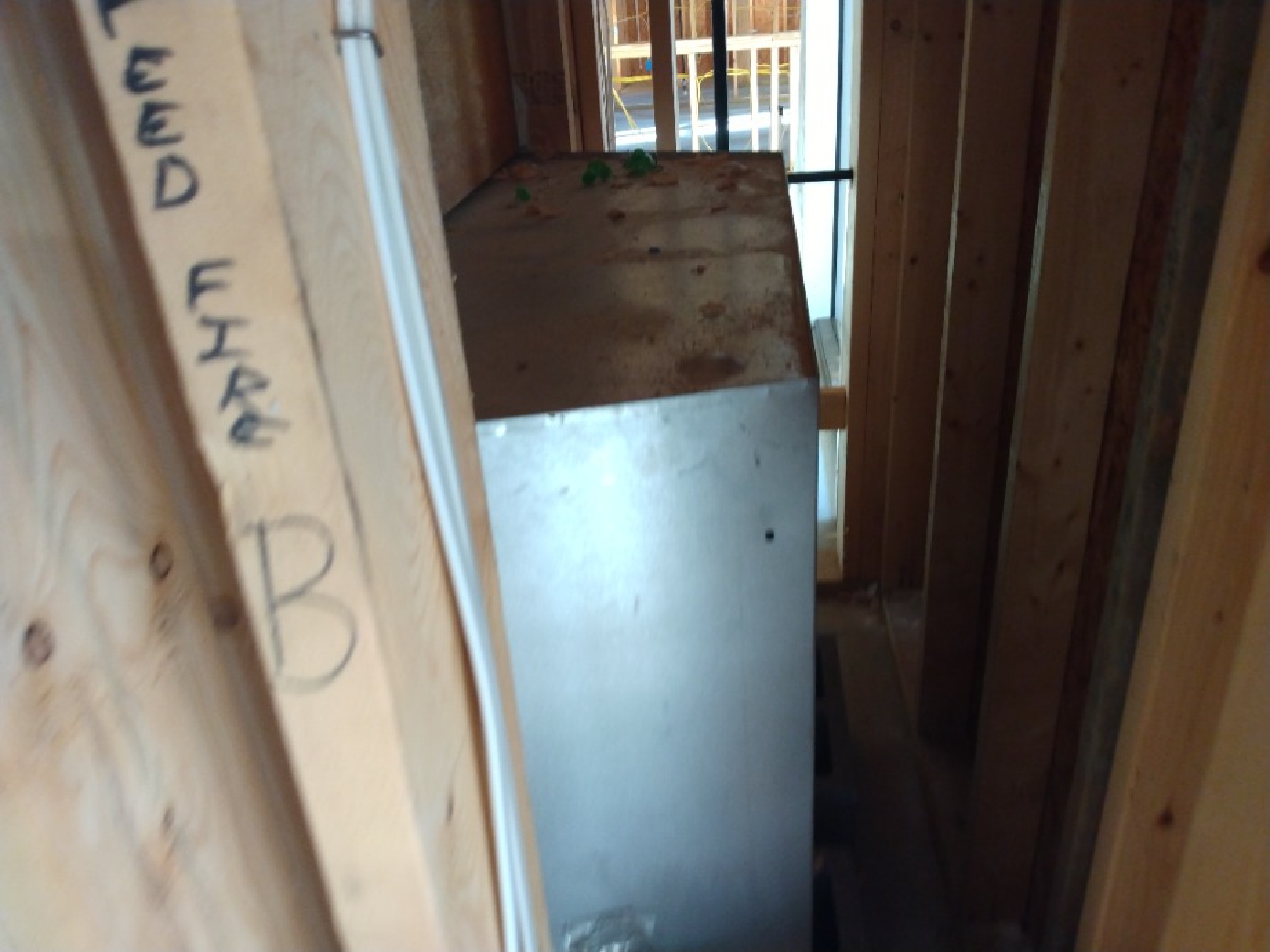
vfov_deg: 66.0
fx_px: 734
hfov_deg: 81.7
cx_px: 635
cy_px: 476
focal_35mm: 20
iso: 375
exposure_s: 1/30
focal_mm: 3.54
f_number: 2
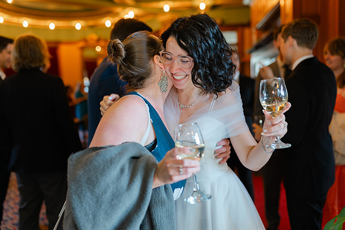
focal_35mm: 35
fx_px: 335
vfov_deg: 37.9
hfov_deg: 54.4
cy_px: 115
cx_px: 172
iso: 250
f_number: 2
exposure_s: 1/100
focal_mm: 35
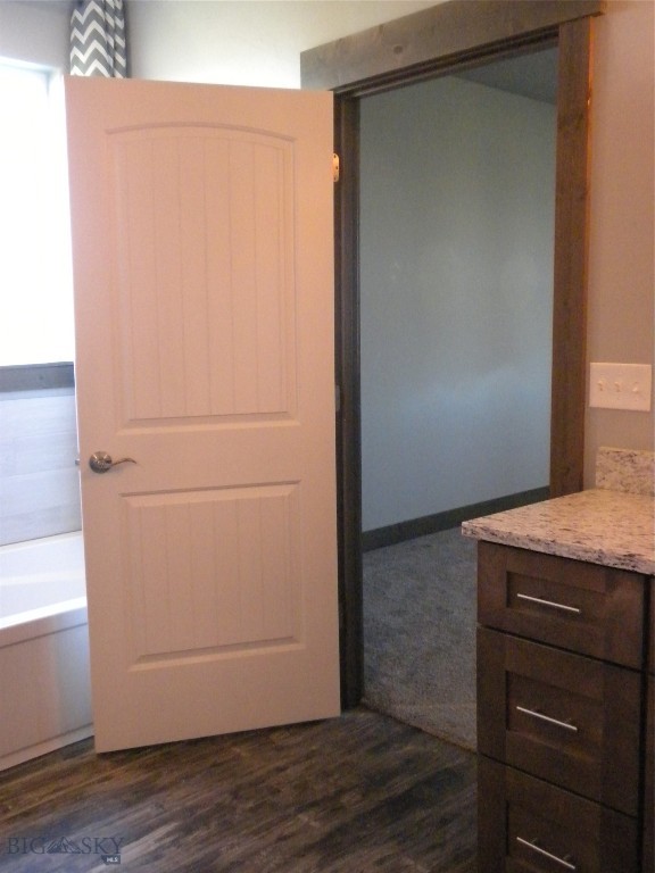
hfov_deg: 38.7
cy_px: 436
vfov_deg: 50.1
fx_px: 933
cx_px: 328
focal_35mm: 37
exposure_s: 1/89
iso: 800
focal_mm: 6.6
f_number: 3.5
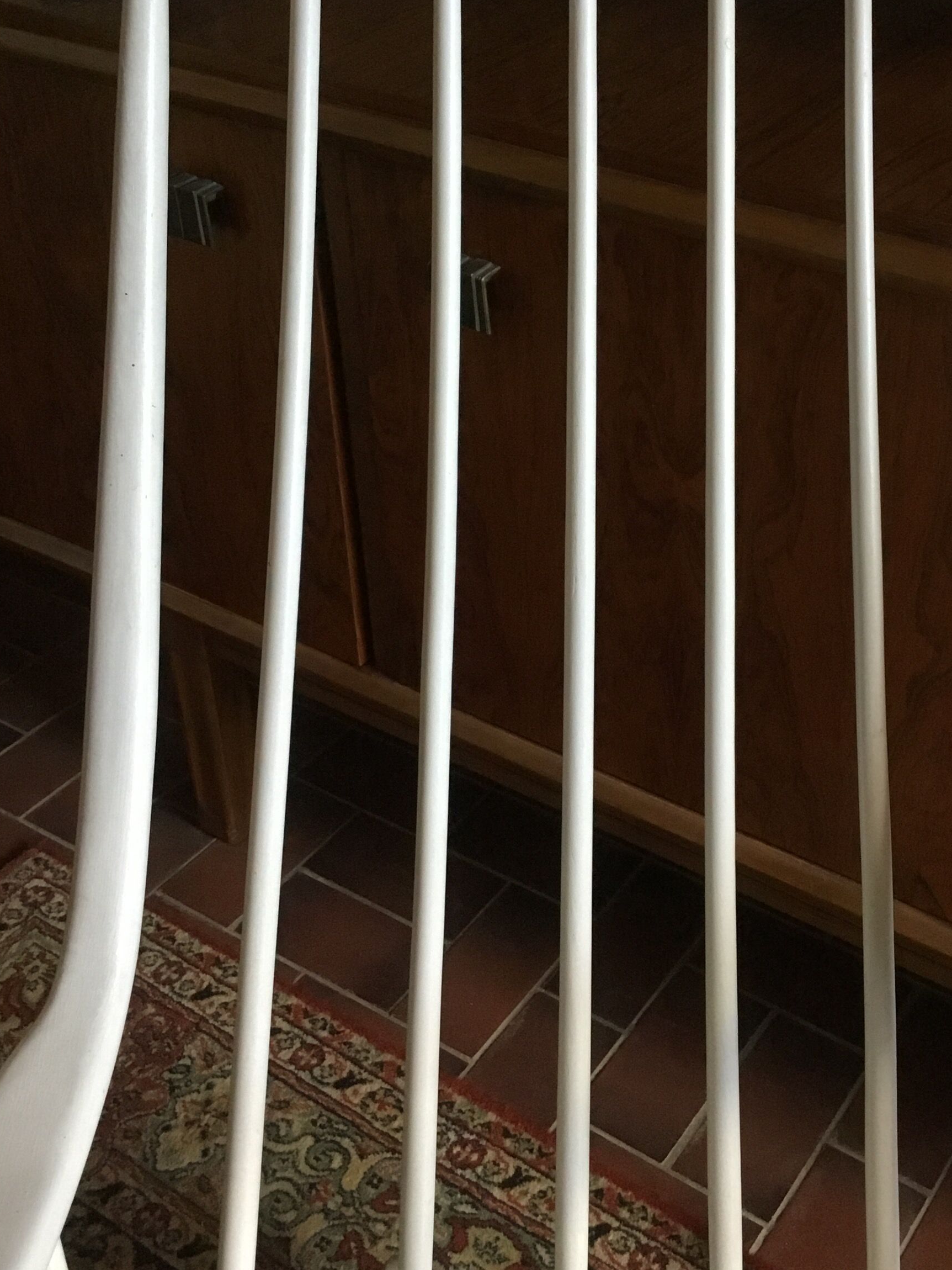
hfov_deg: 32.6
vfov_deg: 42.8
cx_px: 632
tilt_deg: -33.5
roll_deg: +0.2
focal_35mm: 44
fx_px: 1613
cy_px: 534
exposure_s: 1/33
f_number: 2.4
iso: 250
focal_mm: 3.3
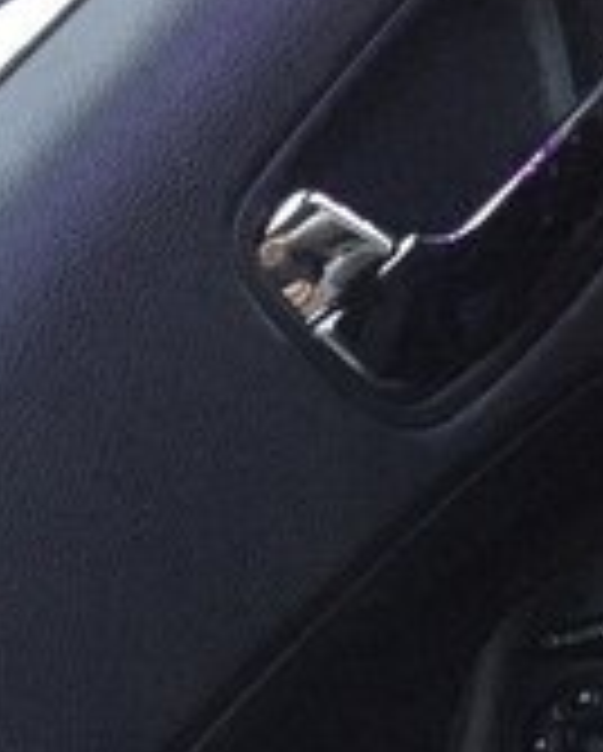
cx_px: 99
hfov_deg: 18.1
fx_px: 1870
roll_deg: +42.9
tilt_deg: -30.7
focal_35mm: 84
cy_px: 937
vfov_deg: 21.0
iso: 400
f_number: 2.2
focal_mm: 4.15
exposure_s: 1/17
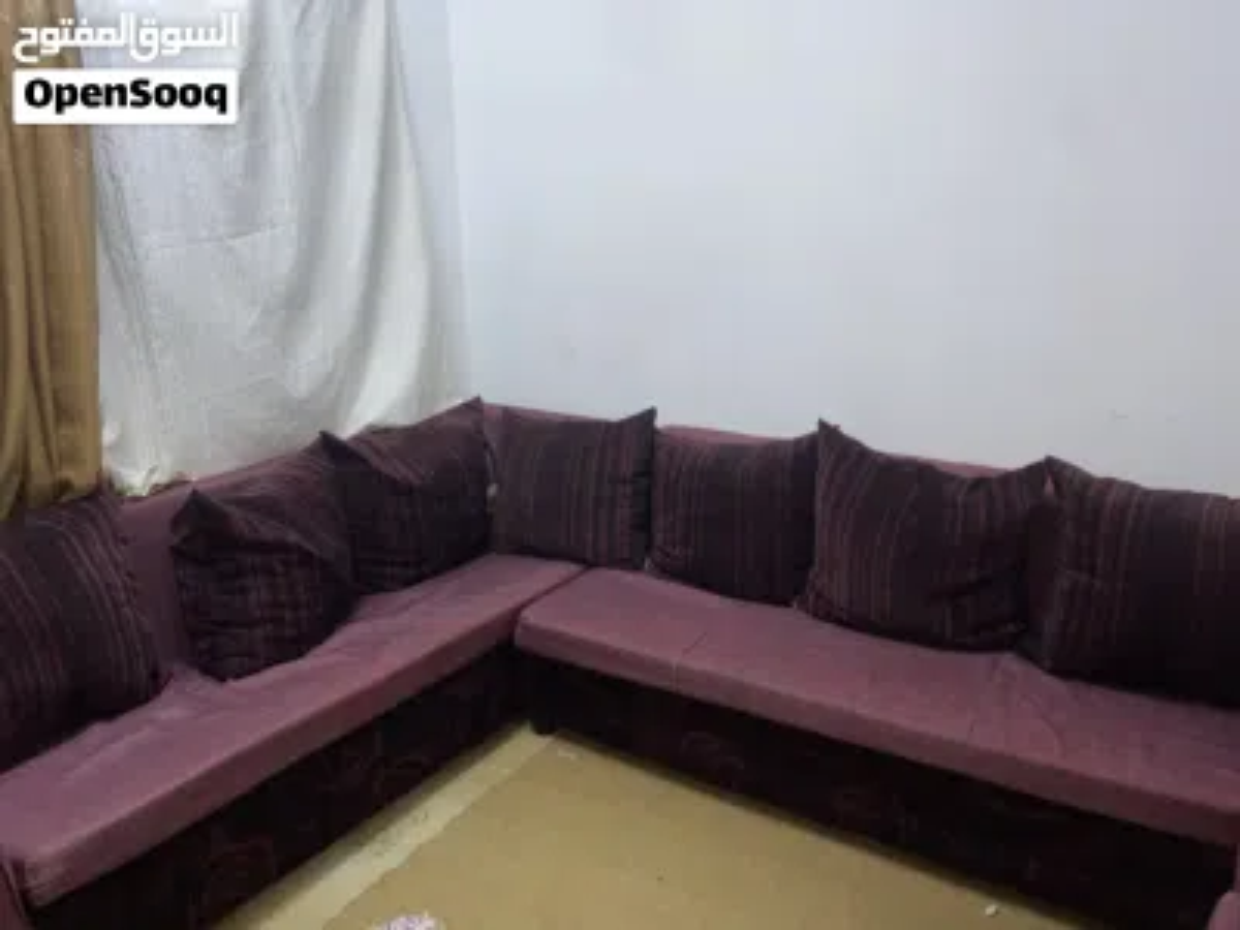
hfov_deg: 67.3
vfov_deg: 53.1
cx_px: 620
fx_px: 931
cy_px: 465
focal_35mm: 26
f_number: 1.8
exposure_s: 1/17
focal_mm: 4.25
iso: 64
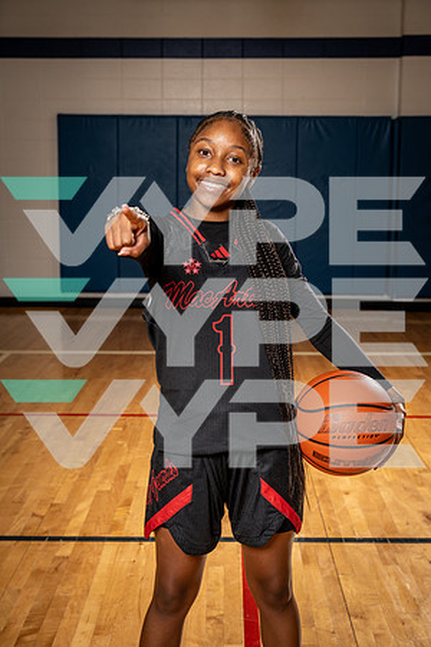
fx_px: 898
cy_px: 324
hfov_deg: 27.0
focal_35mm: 50
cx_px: 216
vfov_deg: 39.6
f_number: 5.6
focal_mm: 50
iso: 125
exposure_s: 1/250
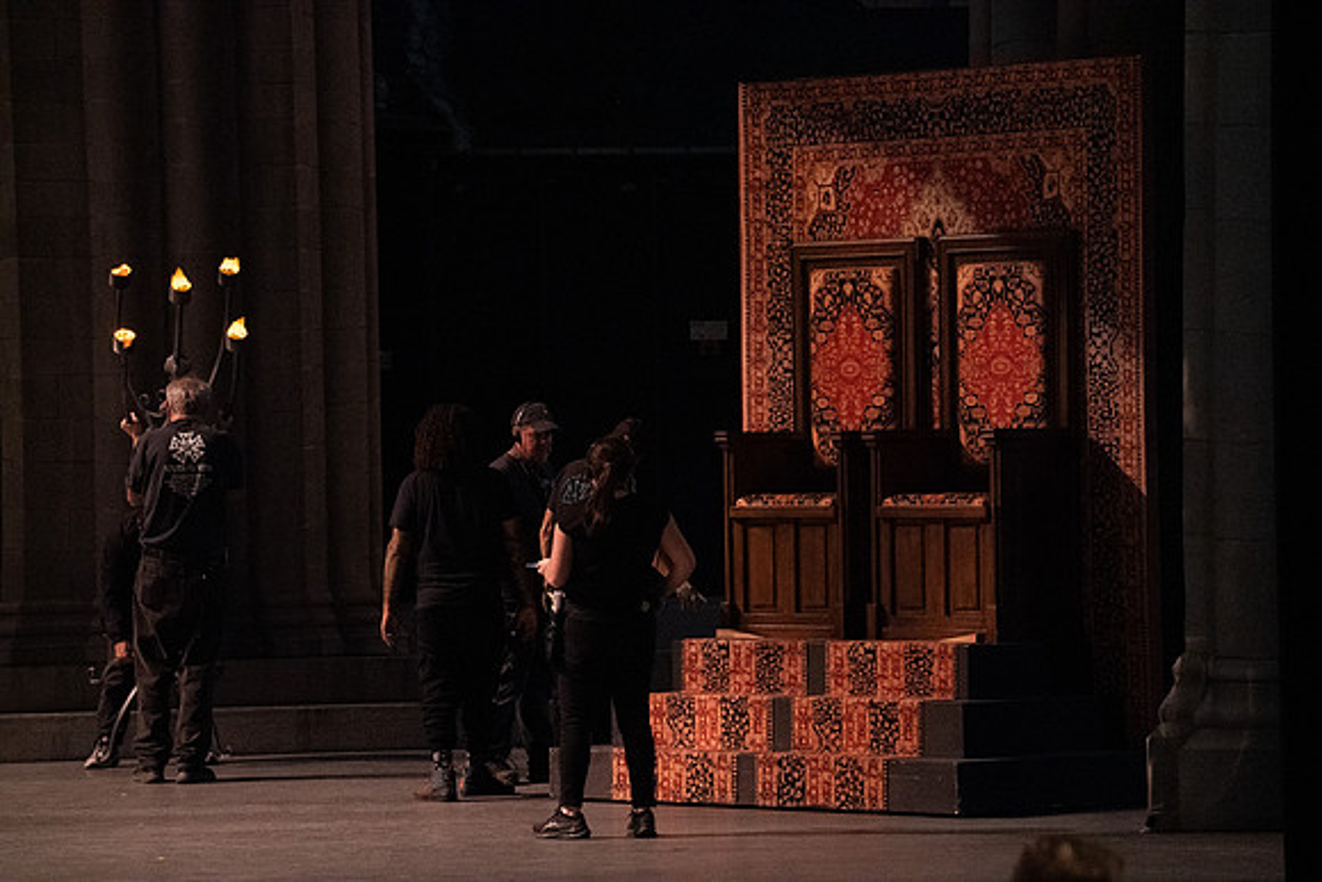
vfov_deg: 8.3
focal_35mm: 165
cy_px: 441
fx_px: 6060
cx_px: 661
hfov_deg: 12.4
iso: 25600
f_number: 5
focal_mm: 165
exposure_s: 1/320
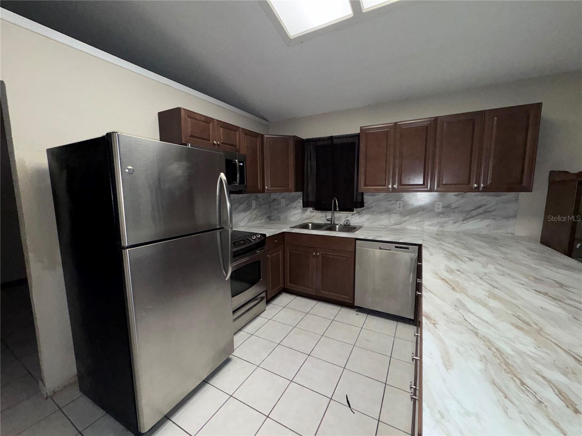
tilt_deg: -6.6
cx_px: 291
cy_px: 218
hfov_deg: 102.1
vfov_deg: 85.7
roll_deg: +0.6
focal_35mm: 14
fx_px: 235
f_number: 2.2
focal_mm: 2.22
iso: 200
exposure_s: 1/60
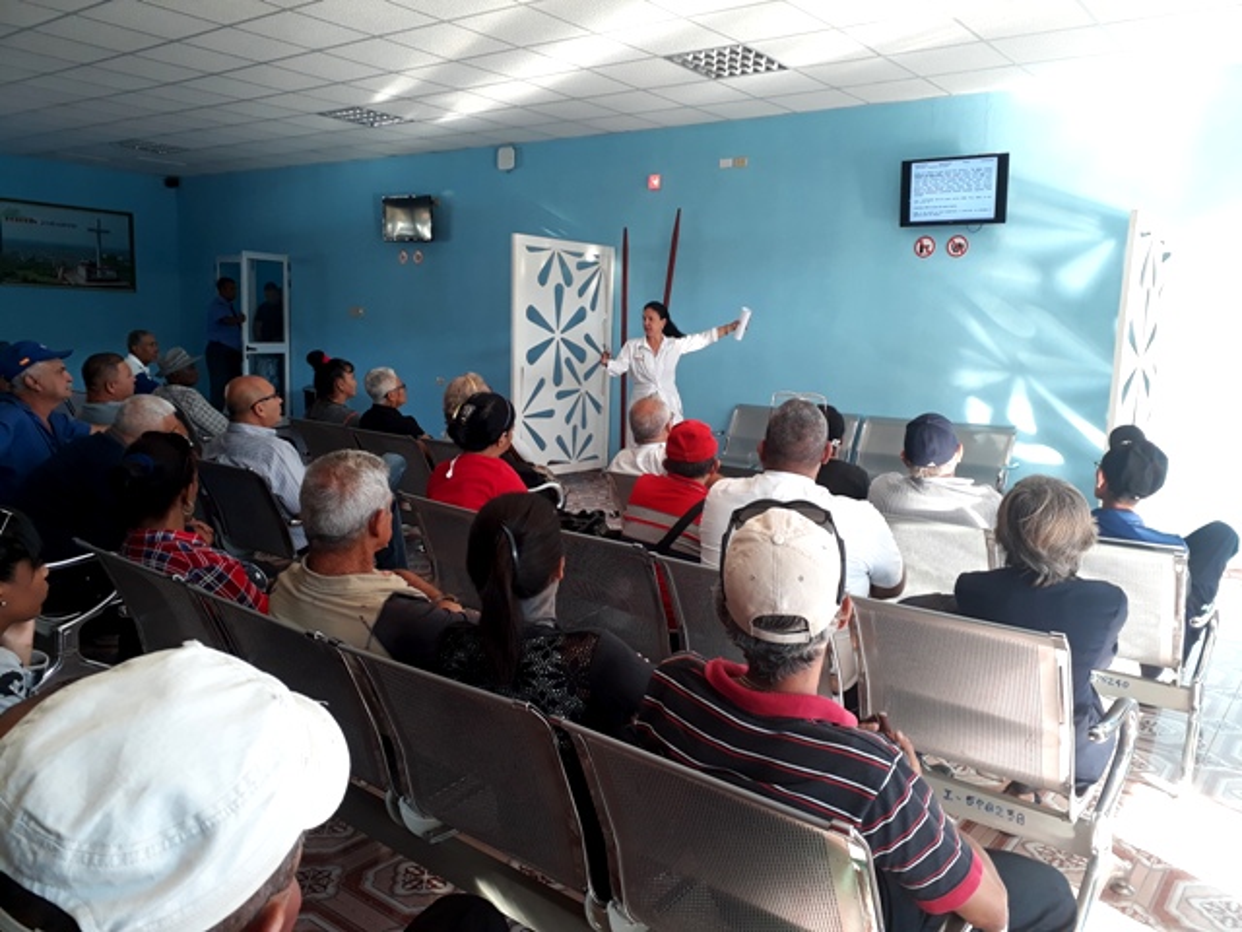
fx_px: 969
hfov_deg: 65.3
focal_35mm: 27
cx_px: 621
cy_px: 466
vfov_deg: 51.4
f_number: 1.9
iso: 40
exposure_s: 1/40
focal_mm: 3.6
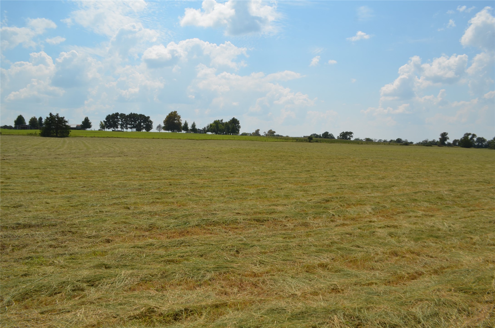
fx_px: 370
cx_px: 248
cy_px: 164
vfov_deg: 47.7
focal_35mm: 27
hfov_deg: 67.5
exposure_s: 1/320
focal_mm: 18
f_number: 8
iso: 100
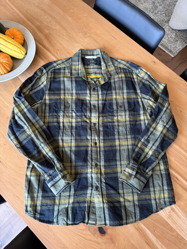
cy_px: 124
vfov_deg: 71.6
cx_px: 94
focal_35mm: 24
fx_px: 173
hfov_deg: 56.8
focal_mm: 6.76
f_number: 1.78
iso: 250
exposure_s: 1/60
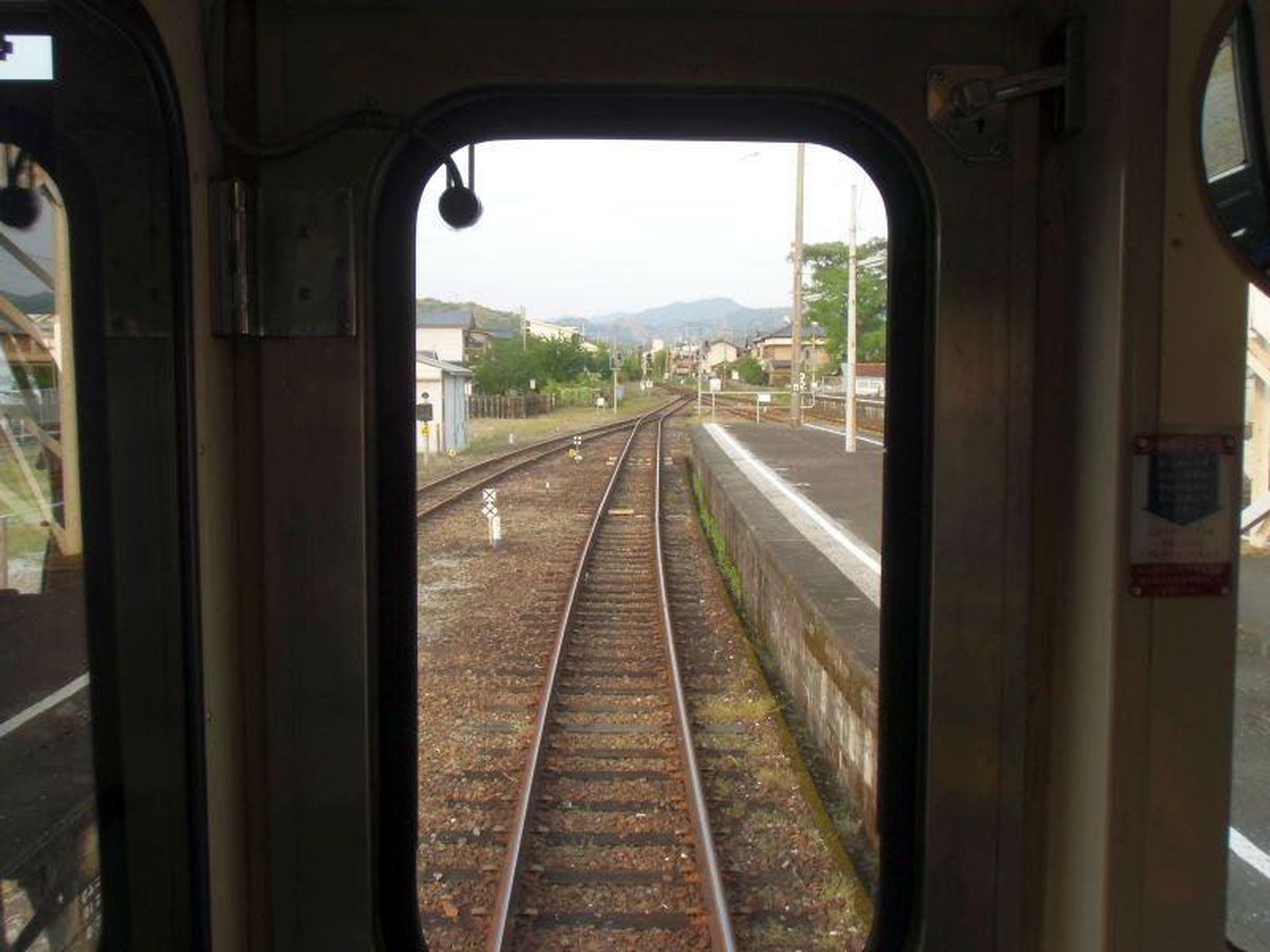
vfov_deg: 42.9
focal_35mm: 33
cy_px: 476
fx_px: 1211
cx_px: 635
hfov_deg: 55.4
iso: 64
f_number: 3.7
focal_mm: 5.9
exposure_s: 1/80
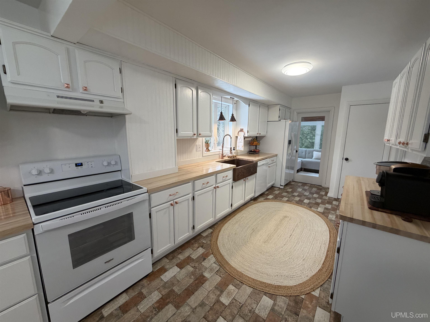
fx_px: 174
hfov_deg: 102.1
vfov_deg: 85.7
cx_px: 215
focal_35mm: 14
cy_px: 161
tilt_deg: -9.3
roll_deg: -0.1
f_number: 2.2
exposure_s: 1/120
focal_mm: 2.22
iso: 250
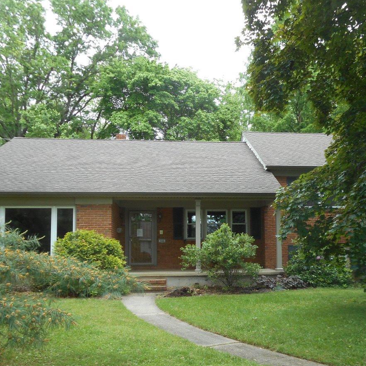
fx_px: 431
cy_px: 216
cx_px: 219
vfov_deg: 45.8
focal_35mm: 36
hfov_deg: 45.8
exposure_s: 1/100
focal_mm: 4.5
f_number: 3.7
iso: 80
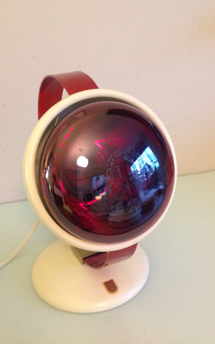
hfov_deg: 33.5
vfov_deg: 51.5
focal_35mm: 38
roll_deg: +7.1
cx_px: 96
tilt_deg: -22.3
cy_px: 168
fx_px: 356
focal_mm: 4.28
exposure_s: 1/17
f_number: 2.4
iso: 400
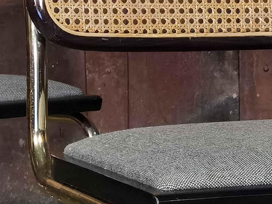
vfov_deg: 7.2
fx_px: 1611
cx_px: 317
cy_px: 99
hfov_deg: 9.5
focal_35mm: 205
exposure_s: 1/100
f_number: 1.9
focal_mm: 6.71
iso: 500
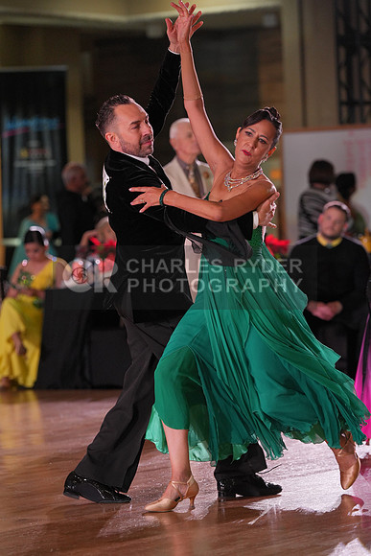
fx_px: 2503
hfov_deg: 8.5
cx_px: 186
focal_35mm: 162
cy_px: 278
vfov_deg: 12.7
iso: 1250
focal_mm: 162
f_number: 4
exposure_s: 1/500
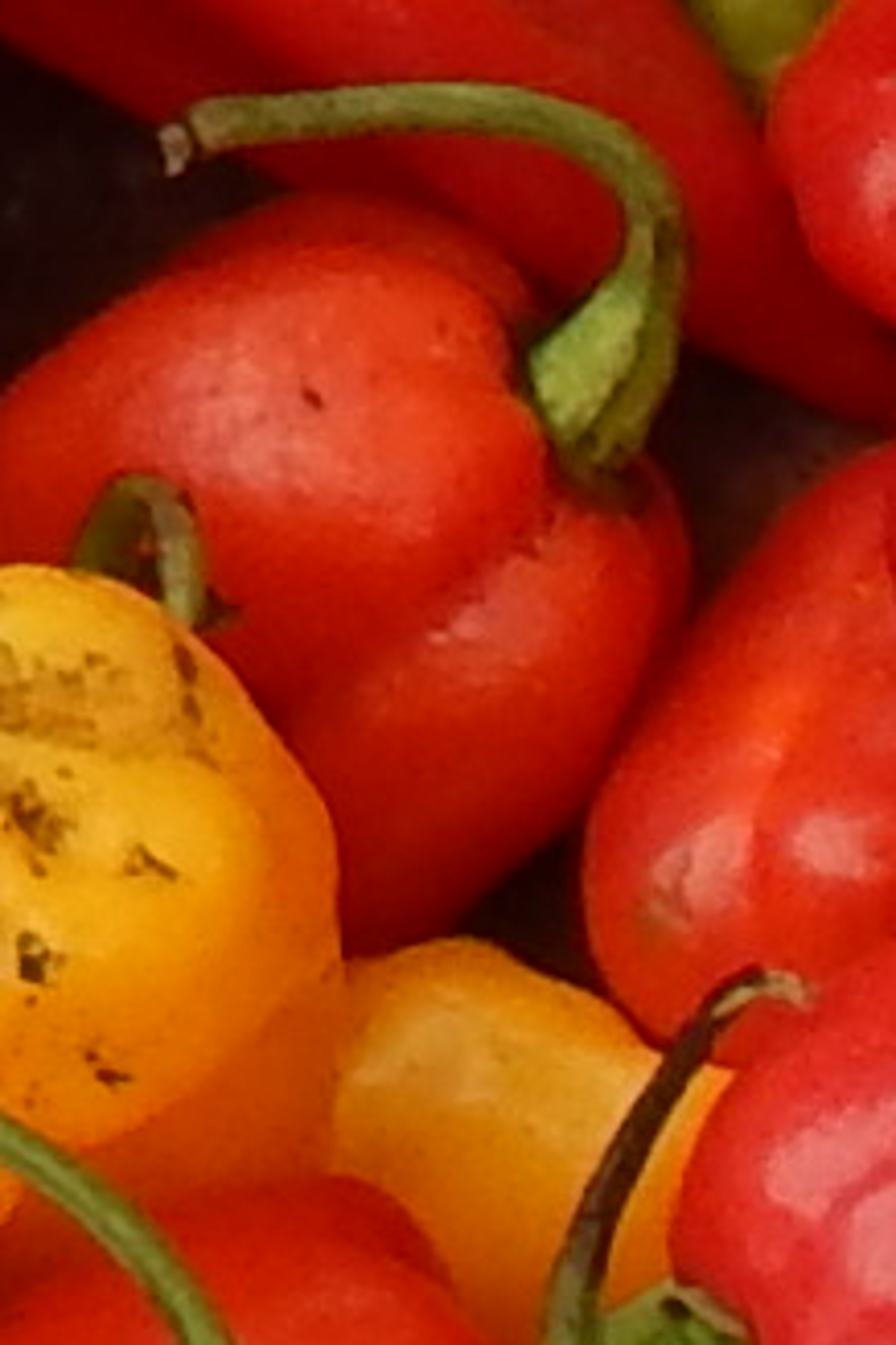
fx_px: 17433
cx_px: 3937
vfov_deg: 4.2
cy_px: 4455
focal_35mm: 467
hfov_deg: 2.8
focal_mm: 8.1
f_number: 4.3
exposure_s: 1/400
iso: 125
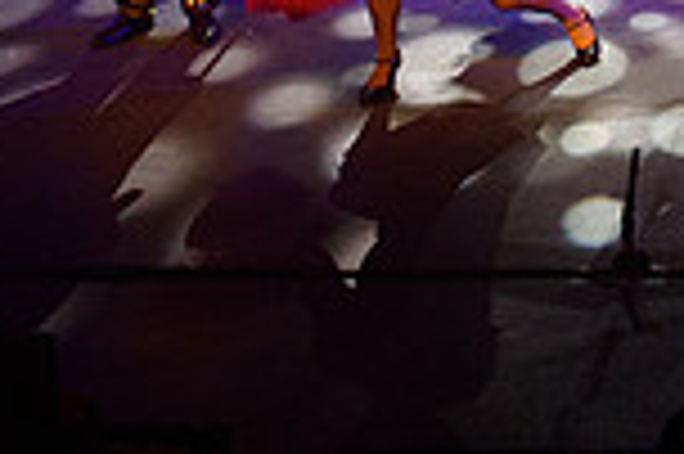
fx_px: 2050
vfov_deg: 11.2
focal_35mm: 108
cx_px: 1007
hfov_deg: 17.2
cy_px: -525
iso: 1000
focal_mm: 24
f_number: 3.5
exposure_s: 1/60
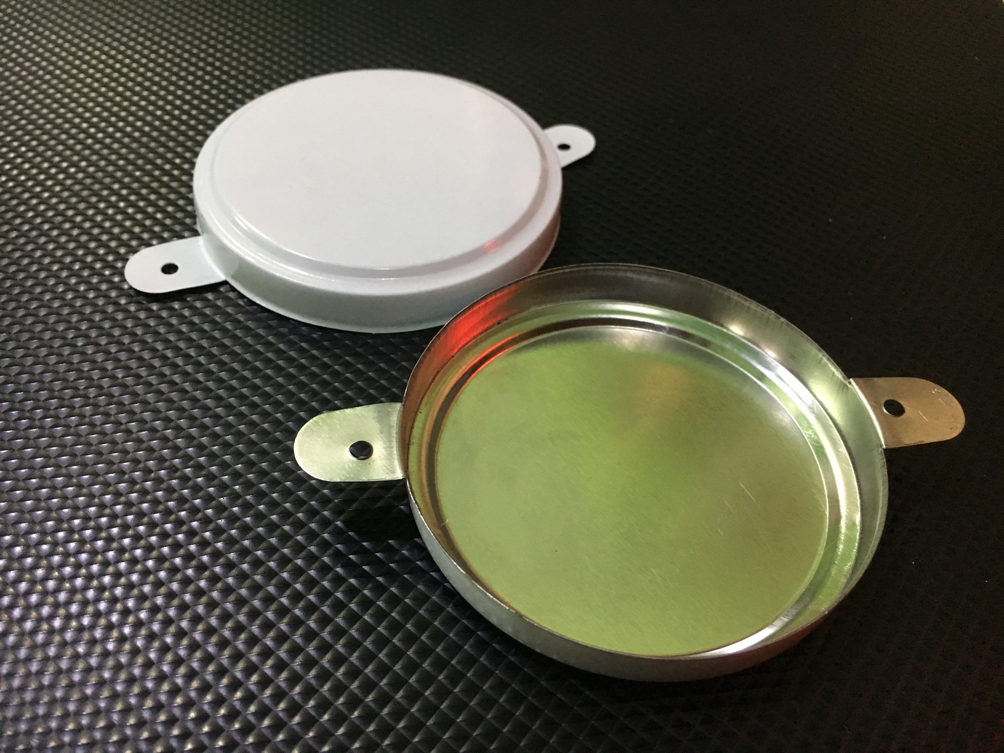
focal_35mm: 29
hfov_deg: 61.7
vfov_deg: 48.2
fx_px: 841
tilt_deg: -52.4
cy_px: 376
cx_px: 502
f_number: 2.2
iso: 200
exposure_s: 1/25
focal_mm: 4.15
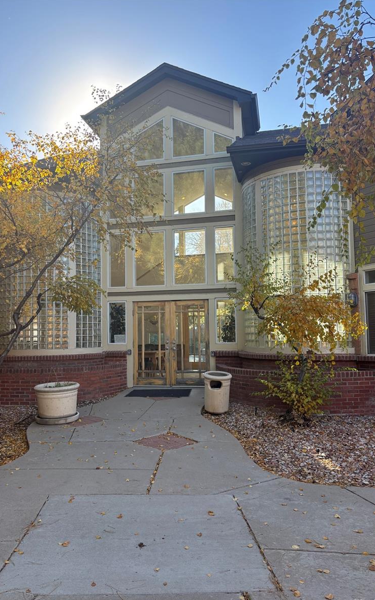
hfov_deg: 44.5
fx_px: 458
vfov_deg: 66.5
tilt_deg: +2.9
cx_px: 171
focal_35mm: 28
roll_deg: -0.3
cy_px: 304
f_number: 1.6
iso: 50
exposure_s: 1/547
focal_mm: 5.96
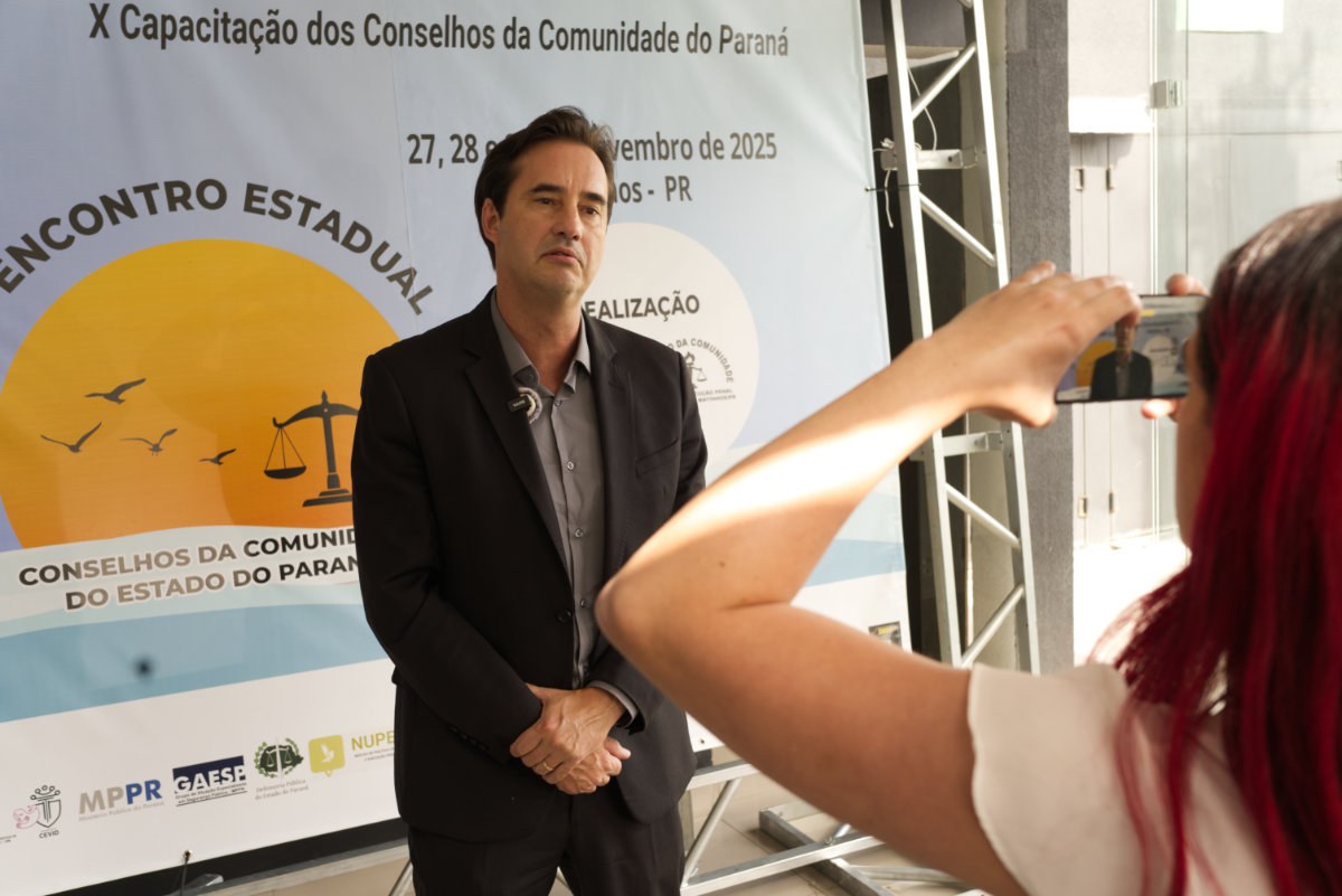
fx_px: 1305
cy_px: 448
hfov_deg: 54.4
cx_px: 671
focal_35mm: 35
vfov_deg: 37.9
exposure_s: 1/100
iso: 400
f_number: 5.6
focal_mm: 35
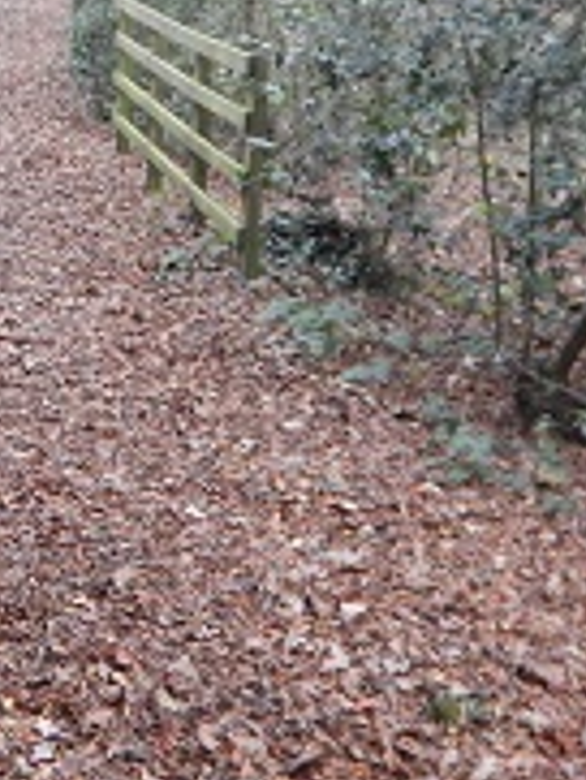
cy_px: 181
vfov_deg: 29.7
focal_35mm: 64
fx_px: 1443
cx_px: 30
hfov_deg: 22.3
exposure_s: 1/160
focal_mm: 5.1
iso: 800
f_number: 2.8
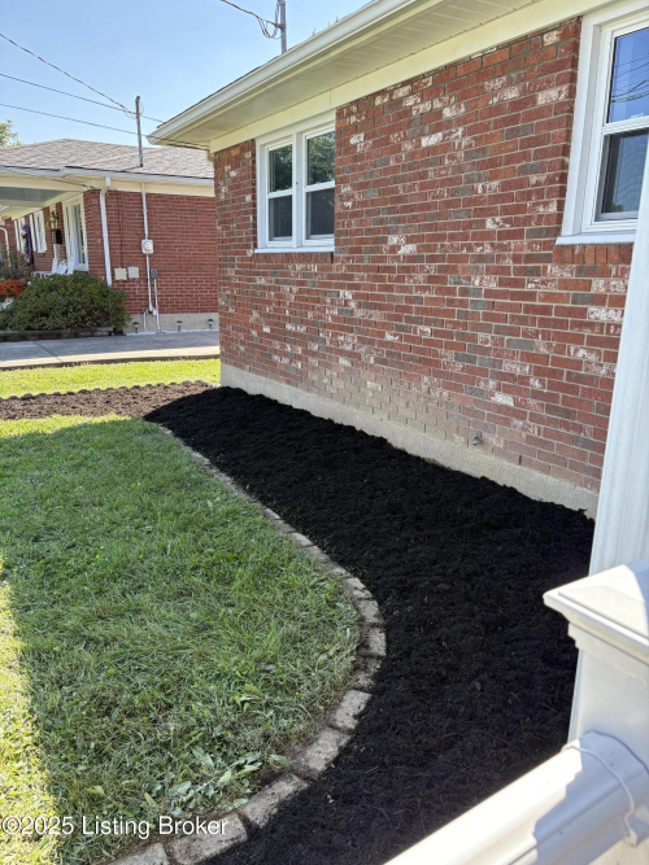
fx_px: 650
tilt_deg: -12.3
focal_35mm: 26
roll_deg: +1.3
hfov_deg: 53.0
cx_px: 324
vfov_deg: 67.3
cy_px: 432
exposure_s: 1/438
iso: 64
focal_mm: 5.96
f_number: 1.6
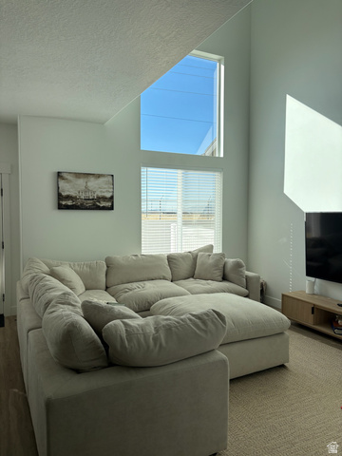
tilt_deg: -2.3
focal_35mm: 26
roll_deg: -0.5
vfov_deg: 67.3
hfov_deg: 53.1
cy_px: 228
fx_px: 343
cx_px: 171
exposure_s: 1/1287
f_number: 1.6
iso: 50
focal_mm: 5.96
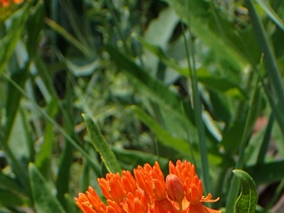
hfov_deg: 16.8
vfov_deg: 12.1
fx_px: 959
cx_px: 152
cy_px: 311
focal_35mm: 117
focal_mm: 7.34
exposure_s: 1/800
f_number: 4
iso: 100
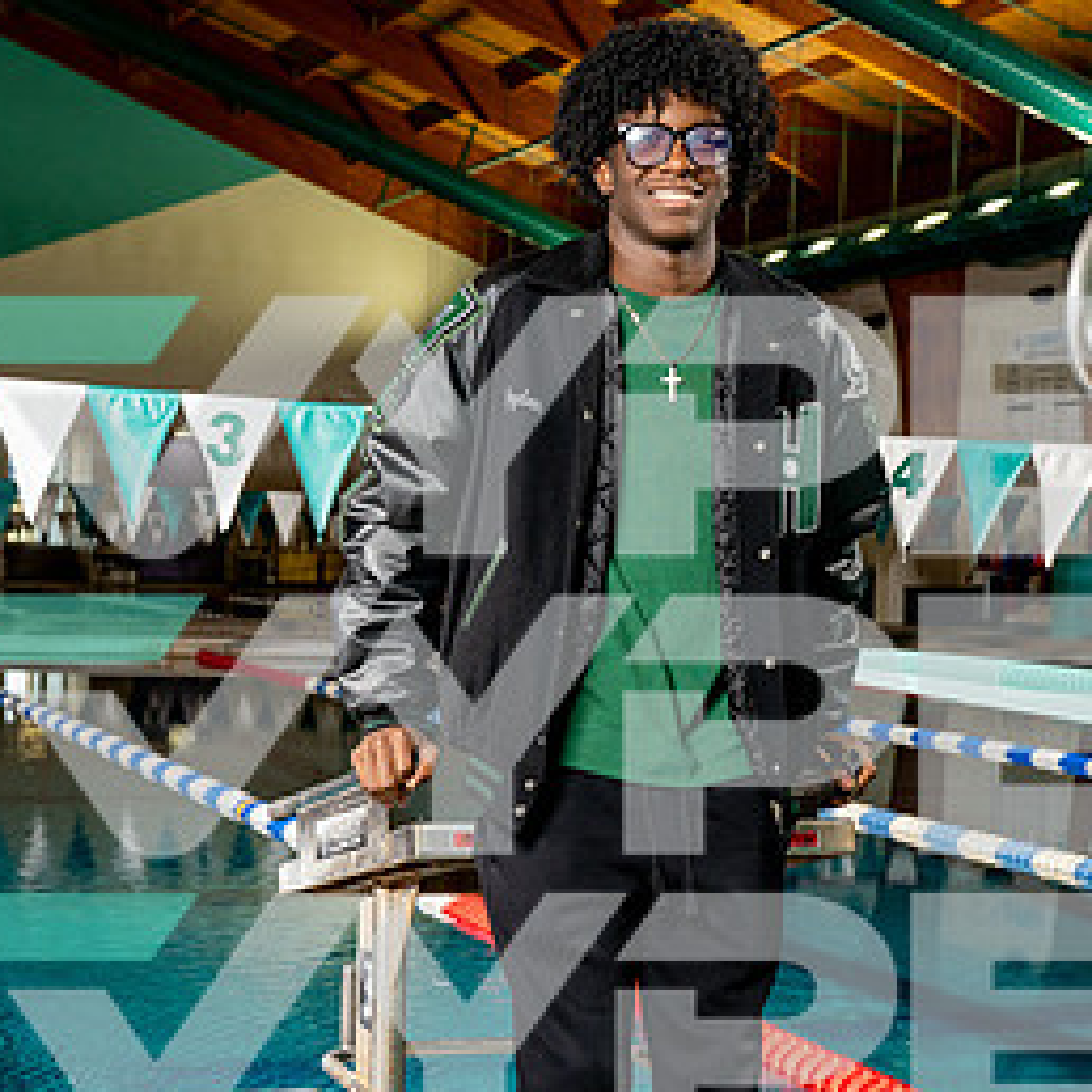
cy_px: 728
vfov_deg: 22.4
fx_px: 2748
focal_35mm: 77
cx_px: 576
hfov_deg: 22.5
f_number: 6.3
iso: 640
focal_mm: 52
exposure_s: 1/250
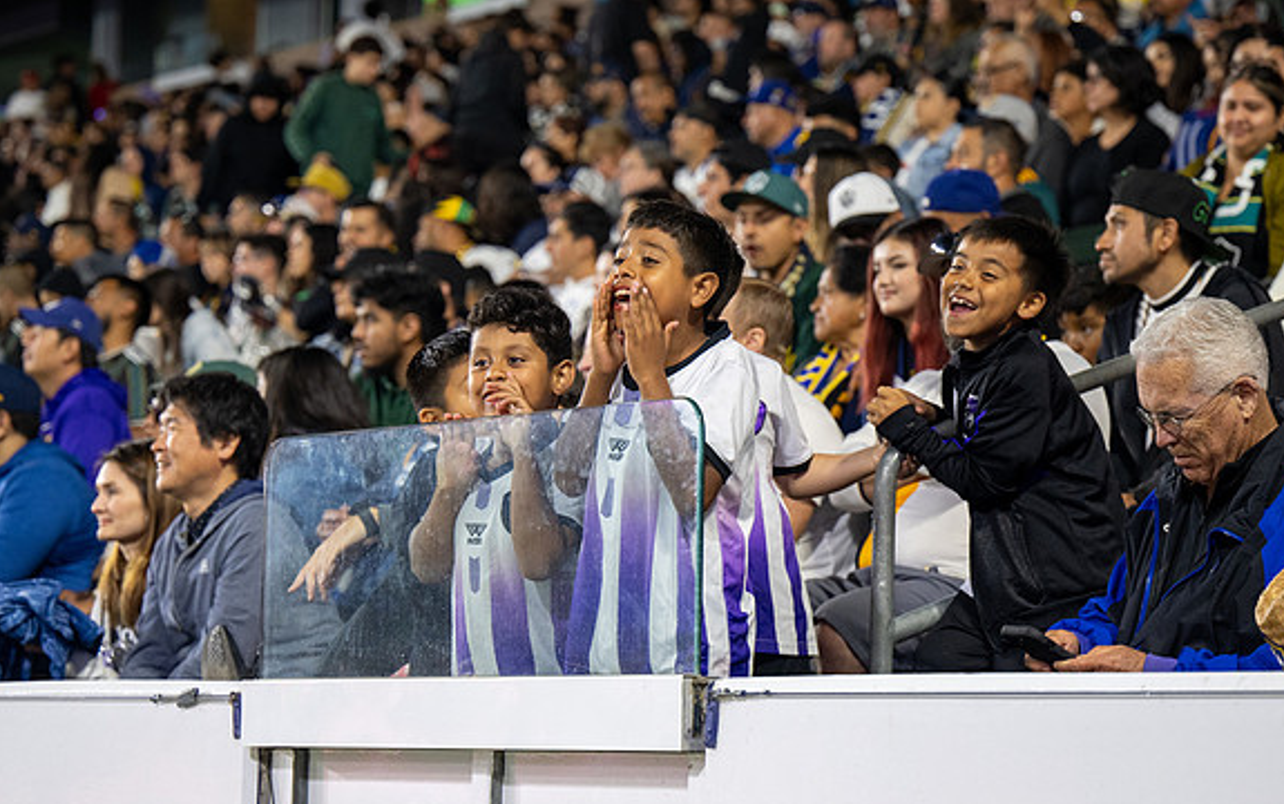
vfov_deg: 11.5
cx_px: 643
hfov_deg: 18.3
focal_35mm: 114
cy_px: 411
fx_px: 3991
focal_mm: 74
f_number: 2.8
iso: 720
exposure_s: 1/200
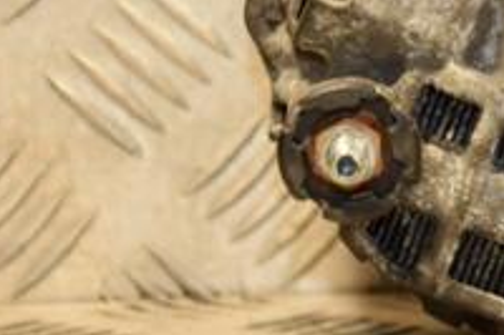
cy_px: 98
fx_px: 3651
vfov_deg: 5.3
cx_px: 605
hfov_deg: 7.8
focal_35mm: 261
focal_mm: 58
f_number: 5
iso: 800
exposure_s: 1/160
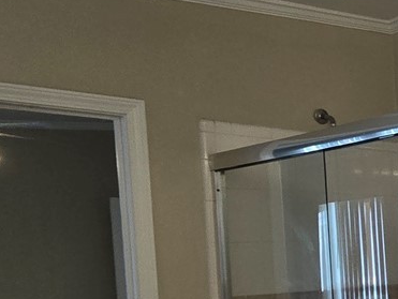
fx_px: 644
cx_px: 650
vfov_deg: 25.3
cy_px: 269
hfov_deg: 23.9
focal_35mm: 56
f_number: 2.2
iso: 64
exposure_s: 1/60
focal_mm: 2.2
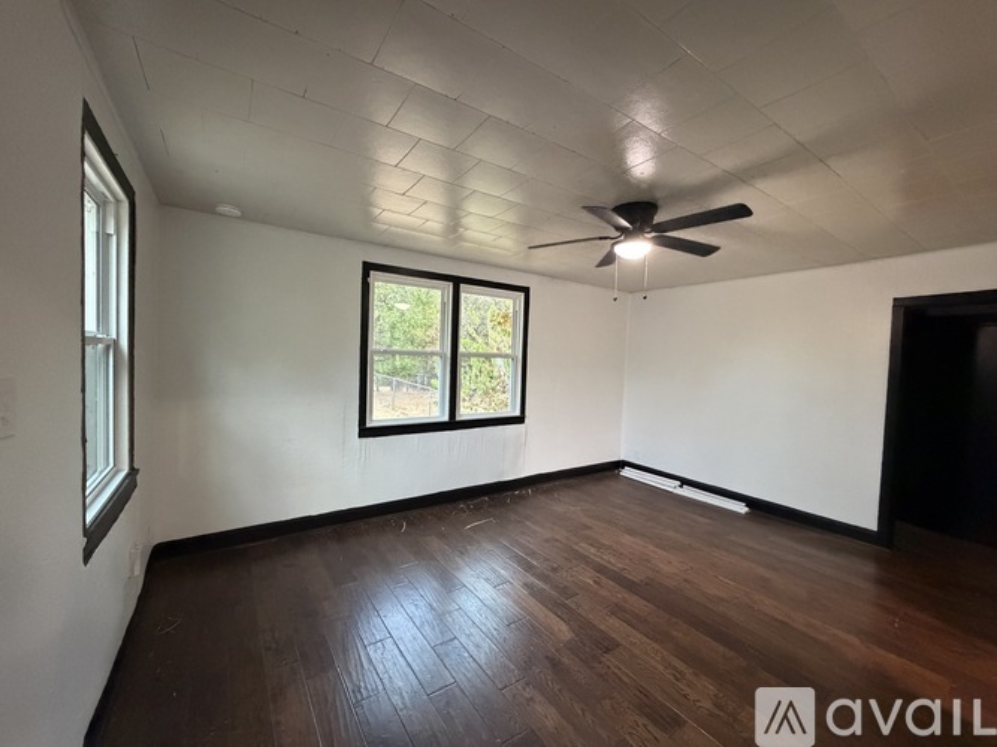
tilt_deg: -2.0
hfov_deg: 102.1
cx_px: 498
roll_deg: -2.3
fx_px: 403
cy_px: 374
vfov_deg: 85.7
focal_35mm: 14
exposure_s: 1/60
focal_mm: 2.22
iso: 1000
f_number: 2.2
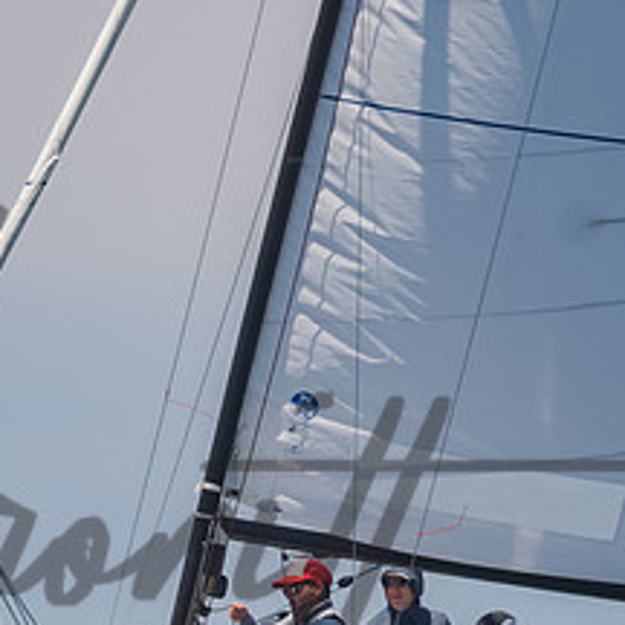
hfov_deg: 2.3
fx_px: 15300
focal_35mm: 749
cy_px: 530
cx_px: -9
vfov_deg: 2.3
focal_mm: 200
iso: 640
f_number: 14
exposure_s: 1/1000
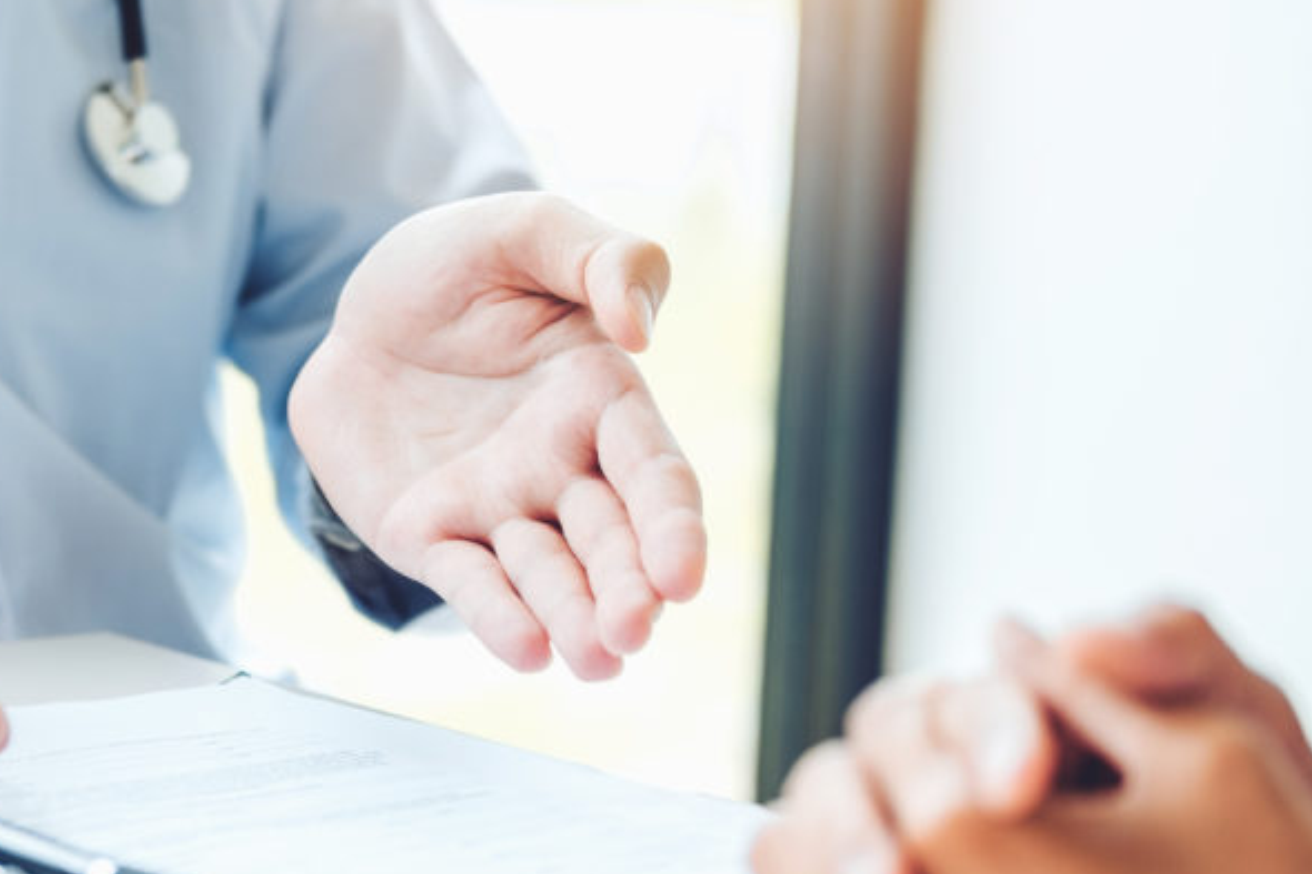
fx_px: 3352
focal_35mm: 92
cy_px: 528
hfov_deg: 21.9
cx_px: 305
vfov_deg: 14.8
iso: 100
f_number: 2
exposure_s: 1/320
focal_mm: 35
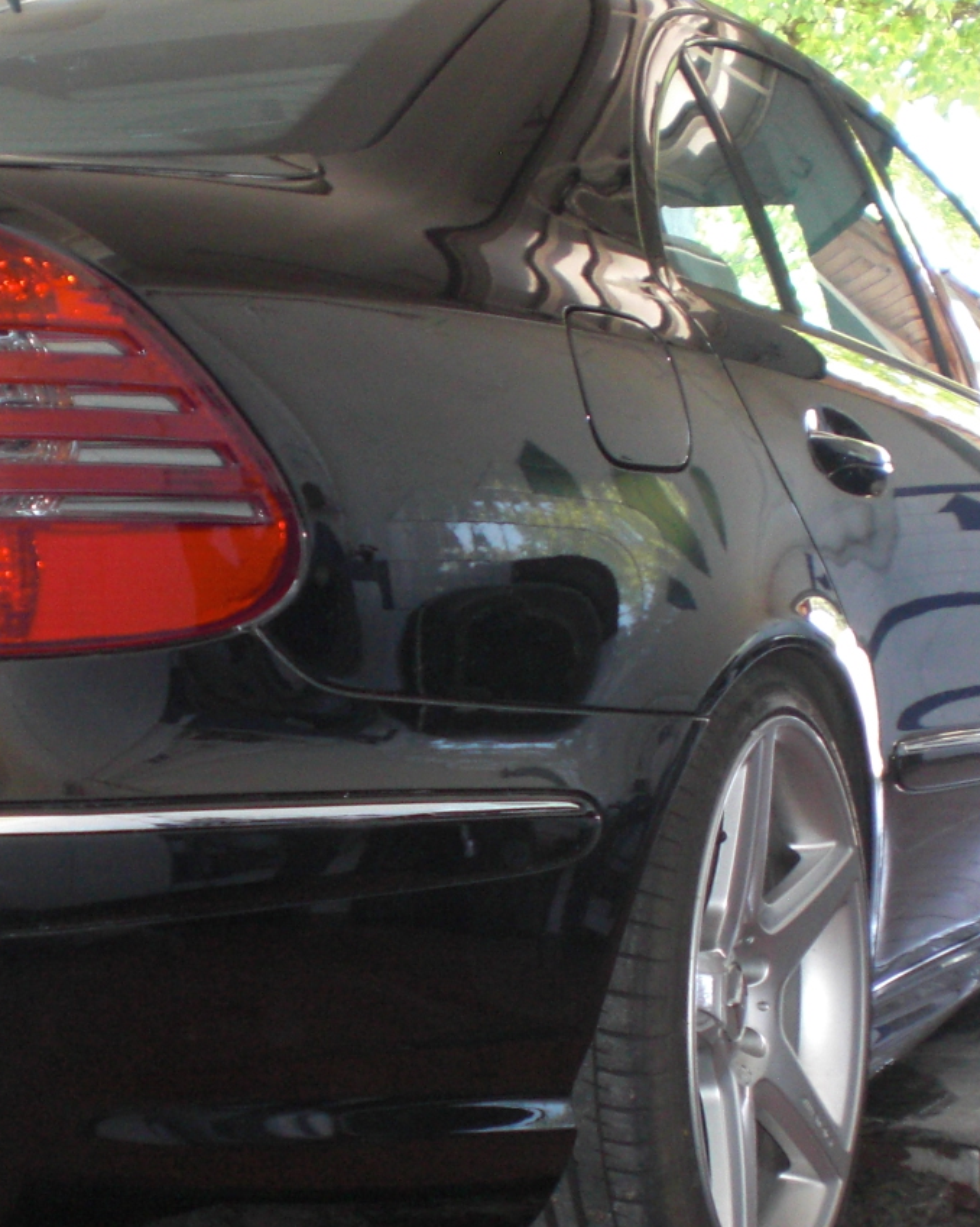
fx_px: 2539
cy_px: 794
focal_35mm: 70
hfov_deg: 21.8
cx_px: 328
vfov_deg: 27.0
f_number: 3.1
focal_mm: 6.3
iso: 200
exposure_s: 1/30
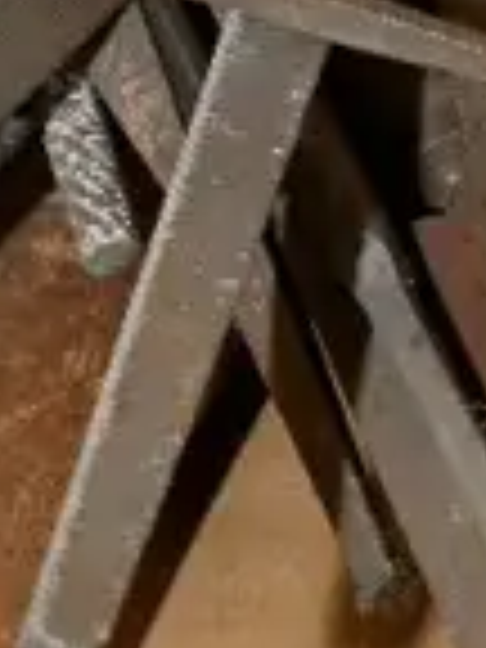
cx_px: -290
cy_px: -459
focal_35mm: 312
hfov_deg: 4.7
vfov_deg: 6.2
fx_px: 5841
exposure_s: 1/60
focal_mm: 22
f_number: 5.6
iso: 1600
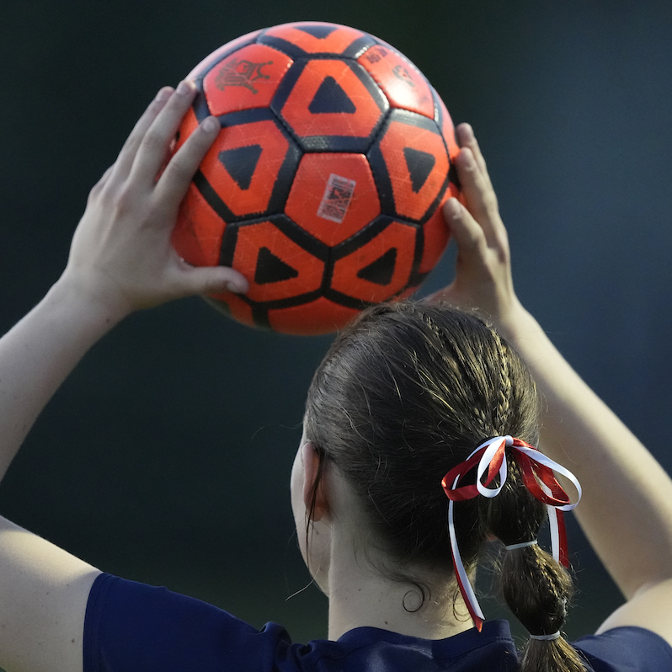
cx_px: 264
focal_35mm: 767
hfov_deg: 2.3
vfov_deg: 2.3
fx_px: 16846
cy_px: 336
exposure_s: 1/1000
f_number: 4
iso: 10000
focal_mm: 600
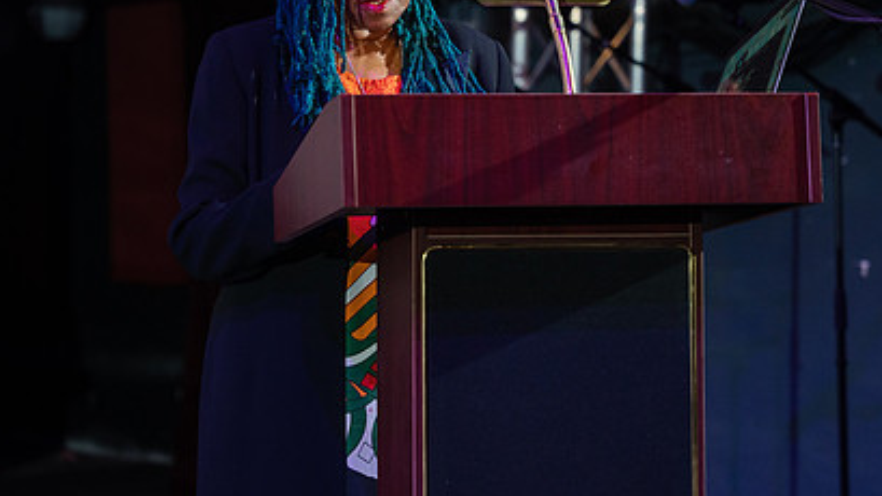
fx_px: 2806
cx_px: 386
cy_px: 212
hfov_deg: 17.9
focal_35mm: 120
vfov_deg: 10.1
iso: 1600
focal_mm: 70
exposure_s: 1/250
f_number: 2.8
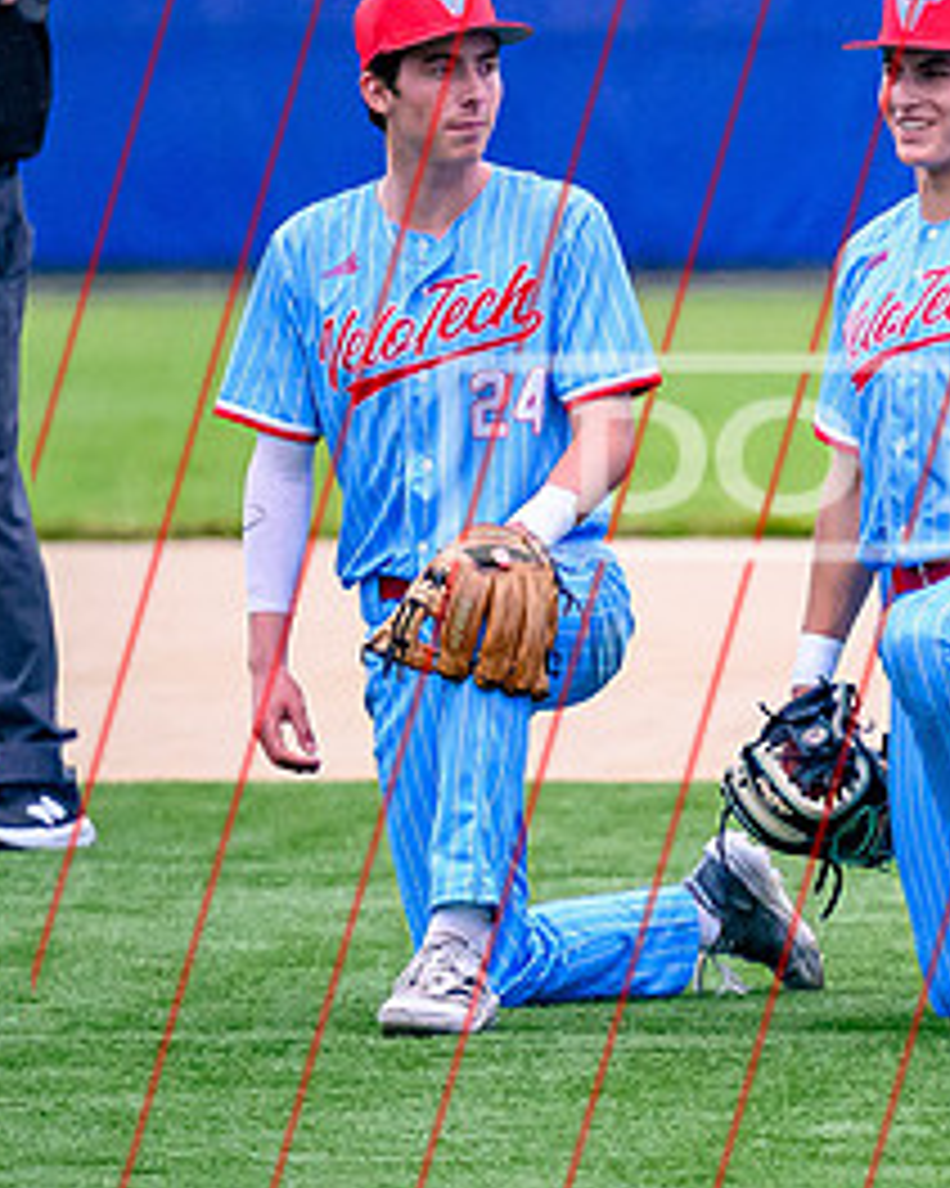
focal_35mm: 611
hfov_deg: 2.5
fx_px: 21486
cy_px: 812
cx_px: 1642
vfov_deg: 3.2
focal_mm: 145
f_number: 2.8
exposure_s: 1/2500
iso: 5000
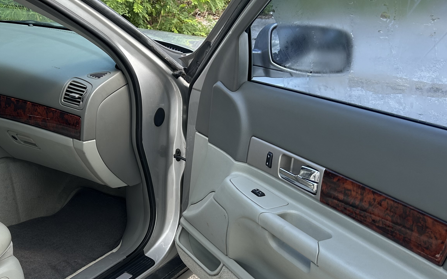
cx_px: 149
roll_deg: -0.3
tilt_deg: -22.0
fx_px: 585
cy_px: 168
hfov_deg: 41.3
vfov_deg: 26.8
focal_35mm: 48
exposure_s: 1/422
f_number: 1.5
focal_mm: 5.7
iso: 50
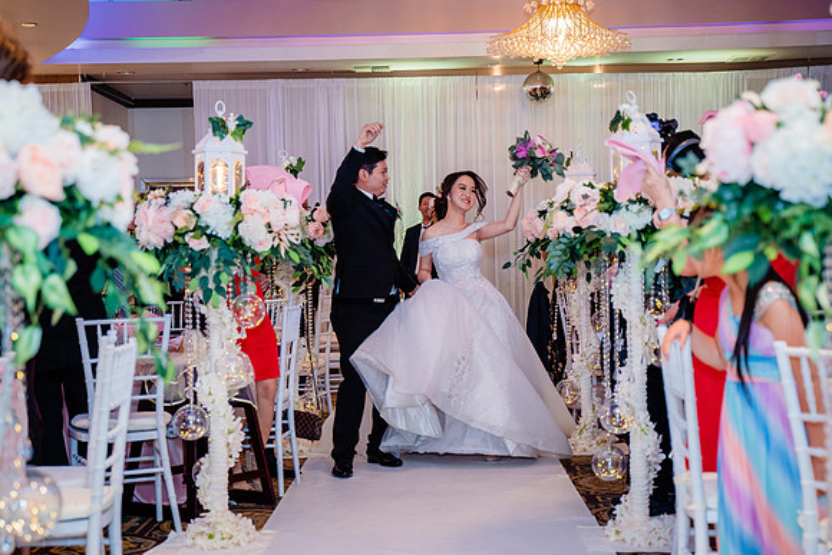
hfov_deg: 33.0
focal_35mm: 61
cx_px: 394
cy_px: 299
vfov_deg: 22.4
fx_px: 1403
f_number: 3.5
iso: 1250
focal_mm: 56
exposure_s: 1/160
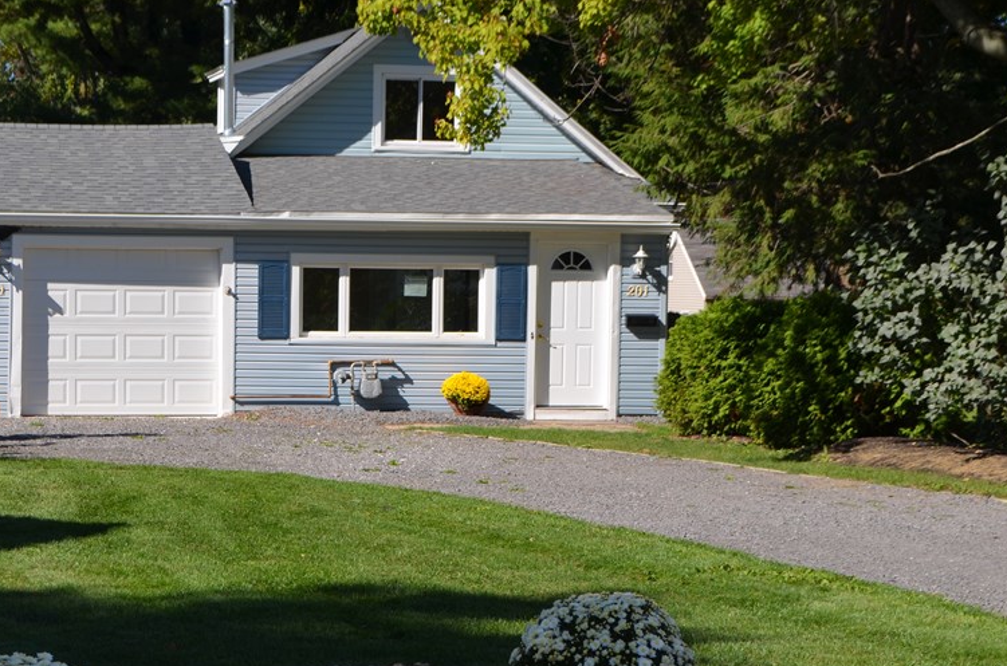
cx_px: 316
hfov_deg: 23.3
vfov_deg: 15.6
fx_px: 2428
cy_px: 458
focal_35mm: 87
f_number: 10
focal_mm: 40
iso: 100
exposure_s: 1/200
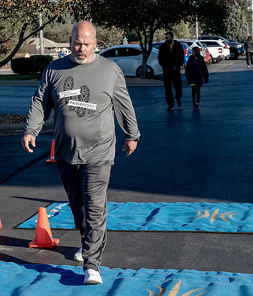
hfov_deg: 18.4
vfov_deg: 21.5
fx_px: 780
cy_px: 156
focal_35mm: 87
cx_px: 116
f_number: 4.5
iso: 160
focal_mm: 35
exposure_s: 1/800
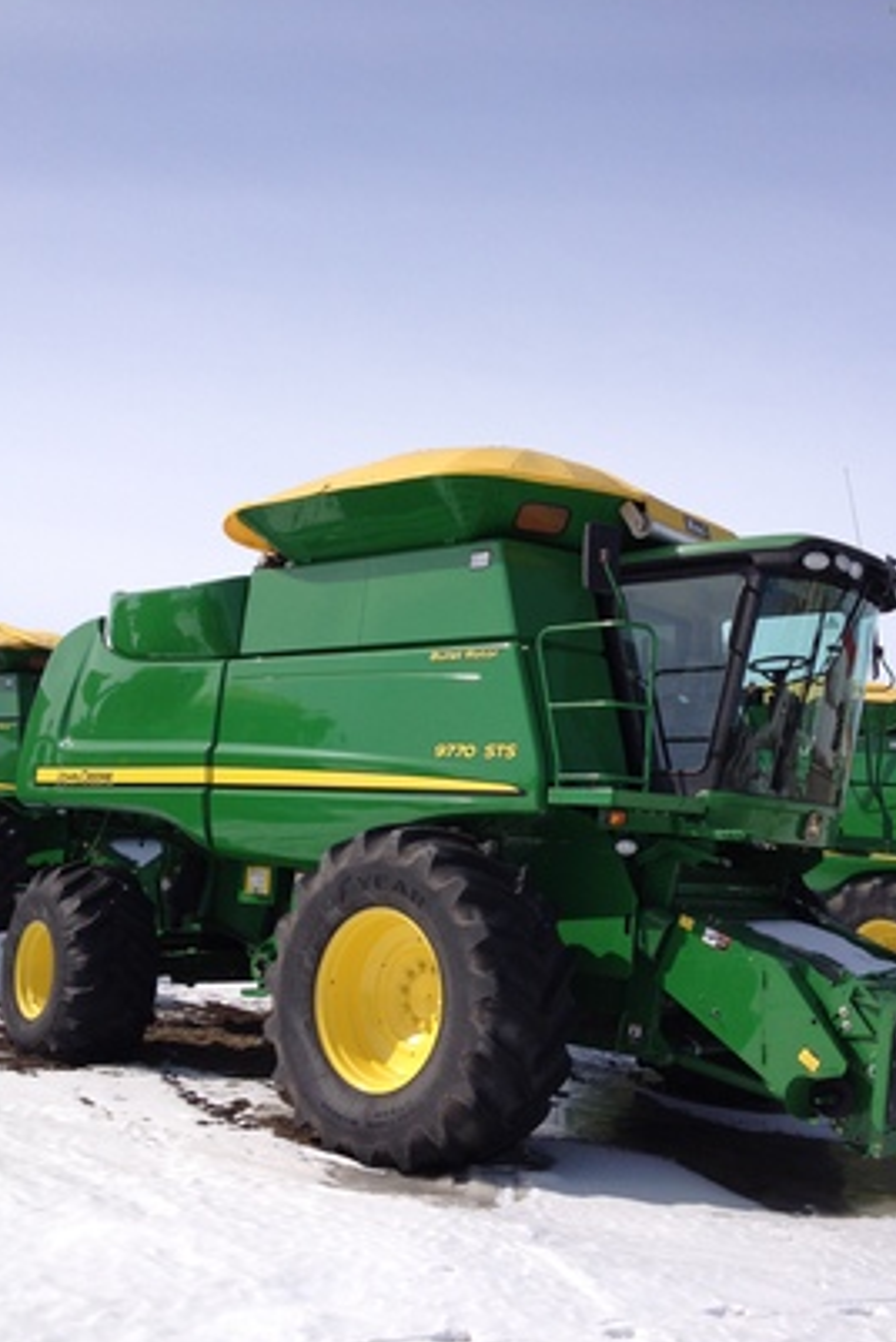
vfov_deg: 51.9
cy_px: 676
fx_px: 1379
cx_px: 501
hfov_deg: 36.0
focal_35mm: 37
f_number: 2.4
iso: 50
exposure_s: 1/3067
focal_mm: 4.28
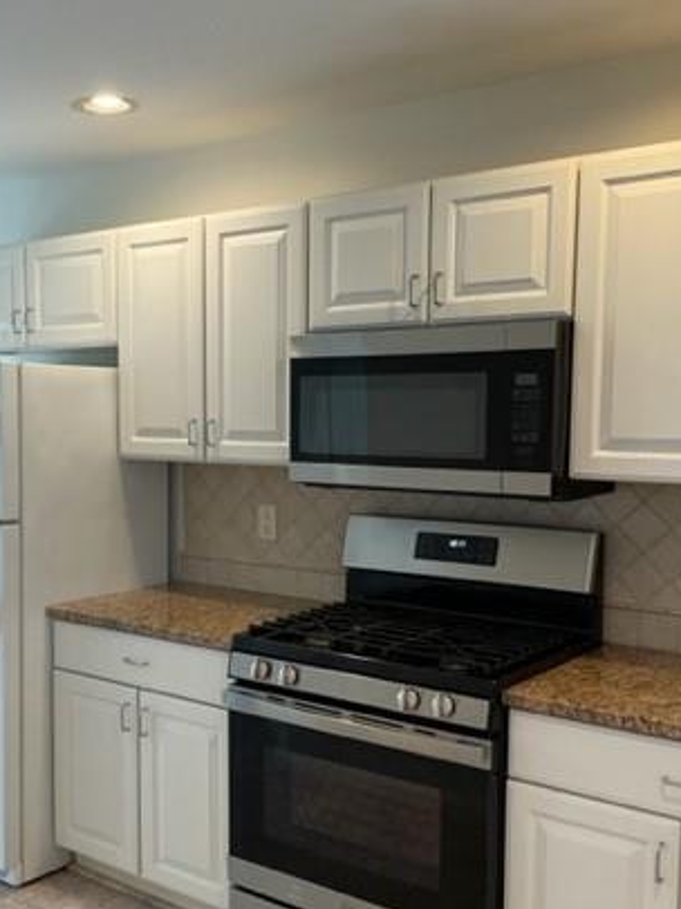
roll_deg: +1.0
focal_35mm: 41
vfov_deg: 45.7
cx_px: 188
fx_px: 1077
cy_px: 502
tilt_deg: -6.2
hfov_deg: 34.5
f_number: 1.6
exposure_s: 1/120
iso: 125
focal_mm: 4.2
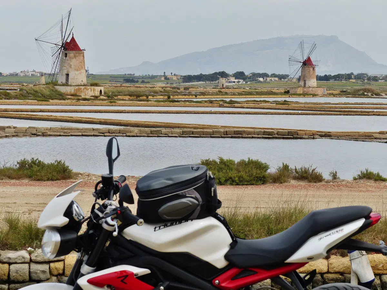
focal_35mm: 140
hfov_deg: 14.1
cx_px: 194
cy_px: 145
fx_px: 1565
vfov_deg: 10.6
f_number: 4
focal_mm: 25.2
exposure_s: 1/800
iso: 100
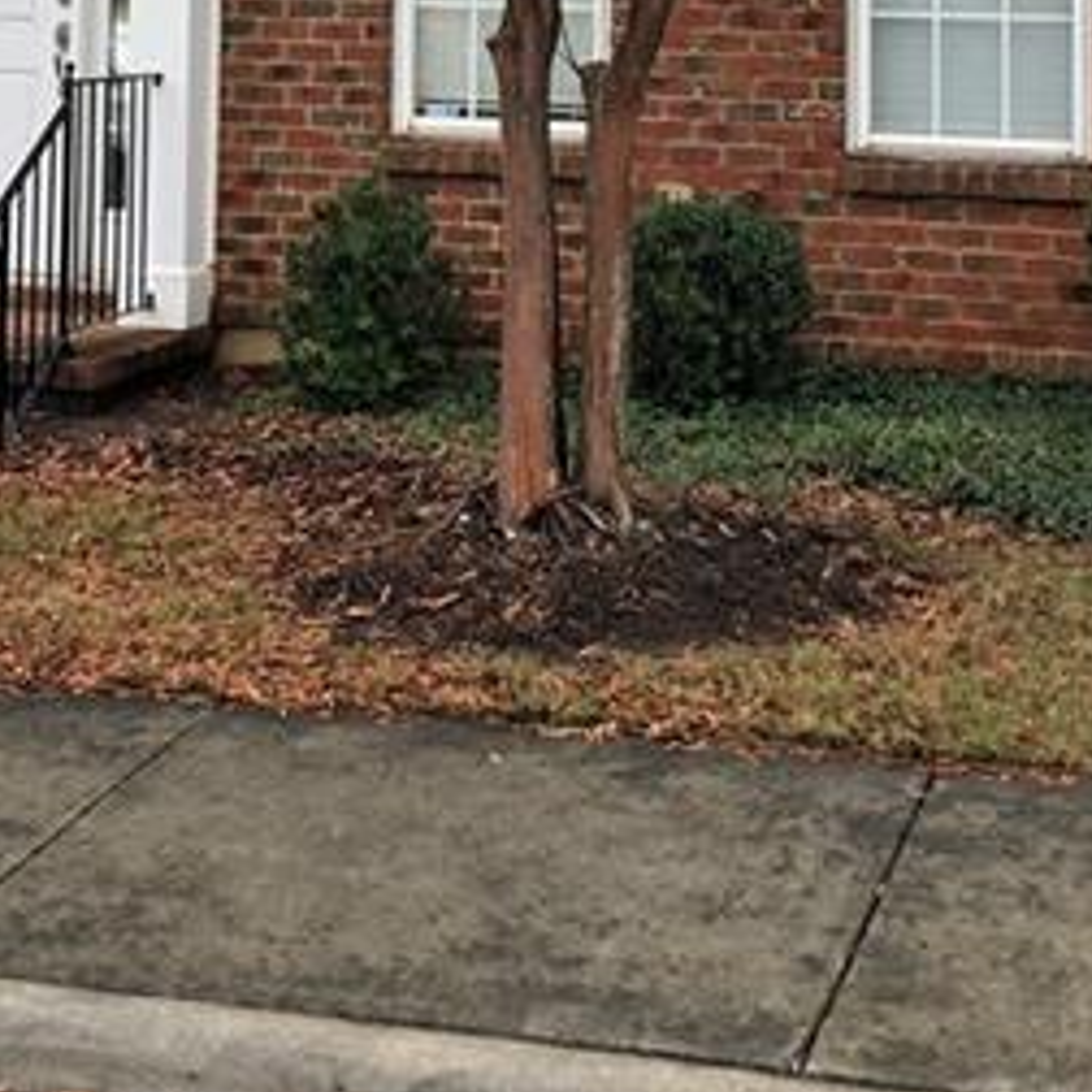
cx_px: 373
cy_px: -225
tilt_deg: +3.9
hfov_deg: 22.1
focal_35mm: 78
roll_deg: -0.3
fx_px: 2784
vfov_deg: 20.7
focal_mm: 4.15
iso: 25
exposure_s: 1/120
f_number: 2.2
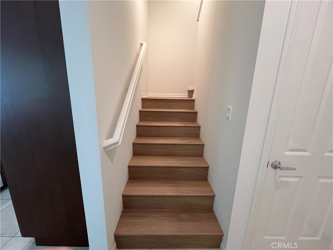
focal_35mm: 13
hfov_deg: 106.2
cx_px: 166
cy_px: 125
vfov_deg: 89.9
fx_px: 125
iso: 200
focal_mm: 1.57
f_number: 1.8
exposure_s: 1/60
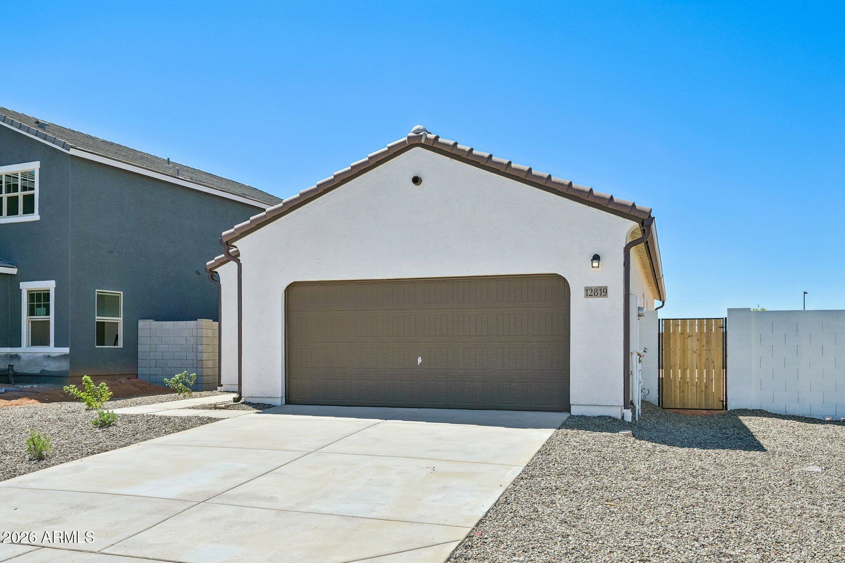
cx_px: 422
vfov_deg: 43.6
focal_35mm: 30
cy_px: 282
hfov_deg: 61.9
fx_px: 704
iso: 100
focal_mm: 30
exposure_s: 1/640
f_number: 8
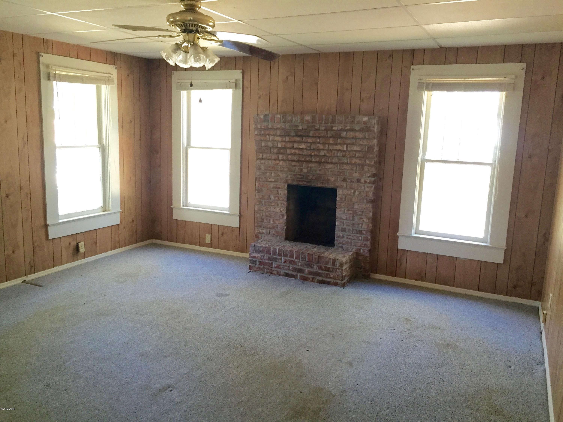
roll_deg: -2.2
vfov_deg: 48.2
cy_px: 211
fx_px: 472
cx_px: 282
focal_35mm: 29
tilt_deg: -9.0
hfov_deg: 61.7
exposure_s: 1/30
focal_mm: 4.15
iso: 125
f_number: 2.2
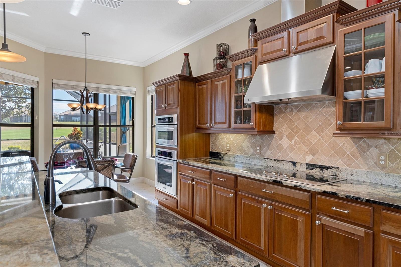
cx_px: 200
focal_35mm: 22
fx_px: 251
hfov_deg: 77.3
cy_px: 134
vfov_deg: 56.1
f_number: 8
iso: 320
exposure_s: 1/2.5
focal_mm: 15
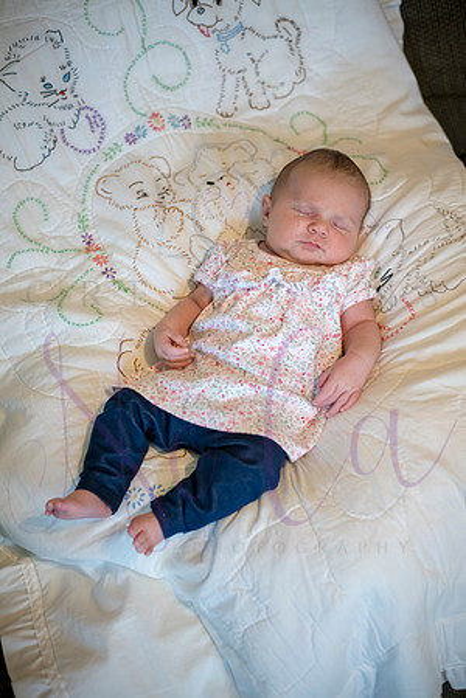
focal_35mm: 50
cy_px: 349
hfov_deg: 27.0
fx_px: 971
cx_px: 233
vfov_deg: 39.6
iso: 800
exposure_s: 1/100
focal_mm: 50
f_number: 2.8
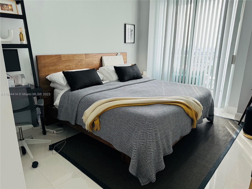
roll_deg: +0.4
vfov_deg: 56.8
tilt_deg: -15.3
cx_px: 126
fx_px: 175
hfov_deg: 71.6
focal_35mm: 24
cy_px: 94
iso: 125
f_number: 1.78
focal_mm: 6.86
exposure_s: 1/121
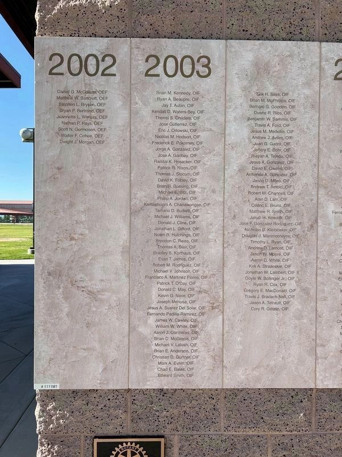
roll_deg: -0.4
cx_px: 171
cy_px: 228
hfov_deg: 53.1
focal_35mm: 26
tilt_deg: -1.8
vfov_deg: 67.3
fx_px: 343
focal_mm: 5.7
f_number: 1.5
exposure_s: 1/2299
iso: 50
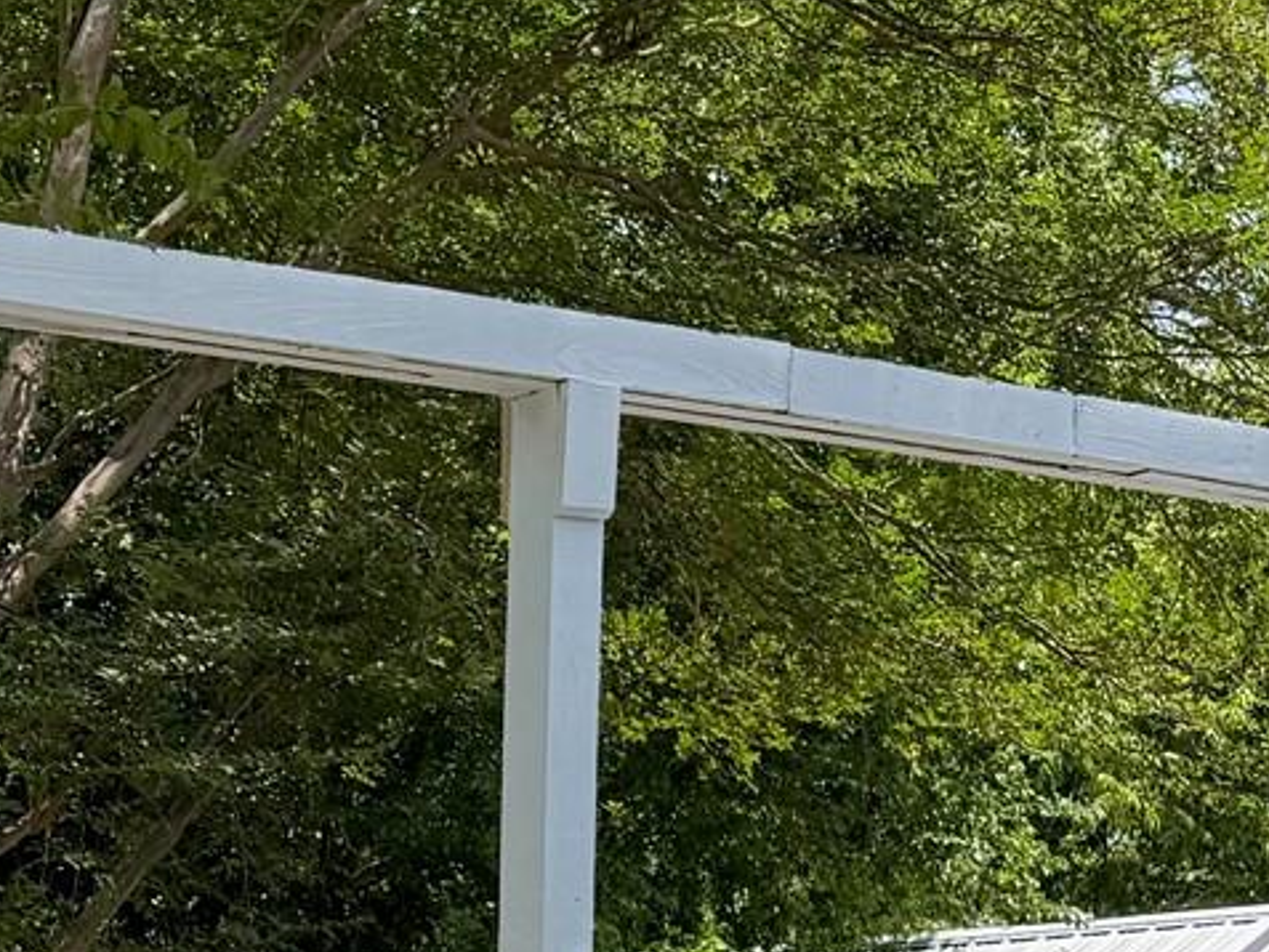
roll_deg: +0.3
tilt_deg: -4.4
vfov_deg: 13.5
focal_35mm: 103
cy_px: 1455
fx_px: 3777
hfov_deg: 17.5
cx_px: -511
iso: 80
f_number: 1.78
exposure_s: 1/1585
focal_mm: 6.76
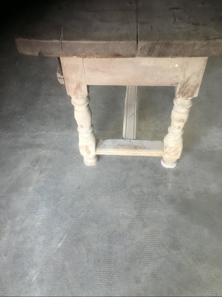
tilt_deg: -51.5
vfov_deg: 58.4
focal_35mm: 31
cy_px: 148
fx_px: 265
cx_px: 111
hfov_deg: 45.4
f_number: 2.4
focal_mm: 3.3
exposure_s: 1/33
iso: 125
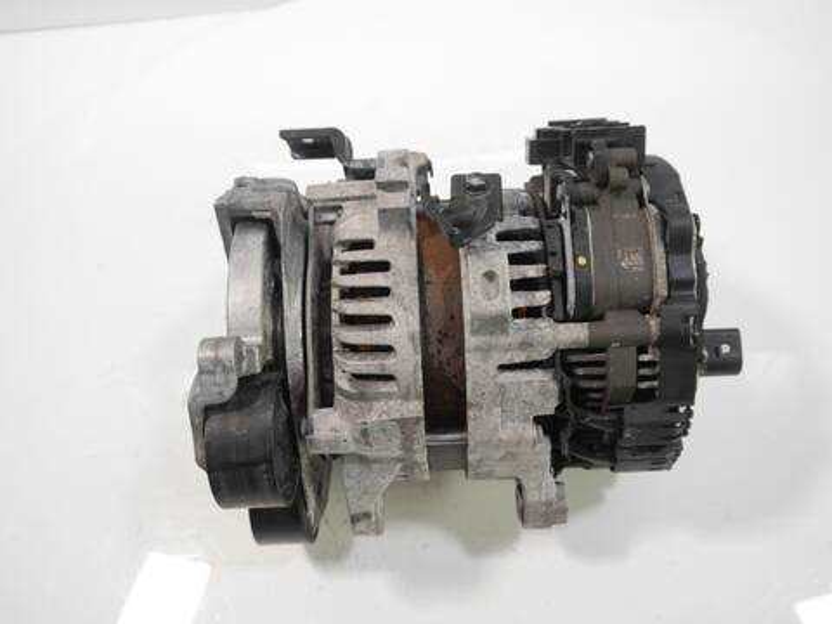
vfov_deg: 49.7
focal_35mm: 28
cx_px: 416
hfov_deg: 63.4
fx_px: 673
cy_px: 312
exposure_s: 1/60
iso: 640
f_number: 3.5
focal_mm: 14
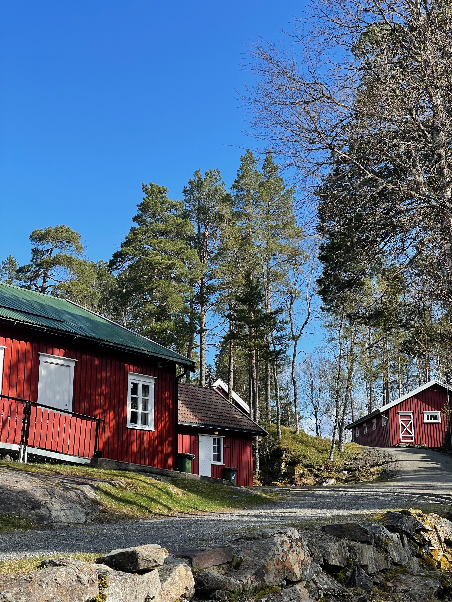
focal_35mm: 52
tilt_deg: +13.3
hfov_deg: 28.0
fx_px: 905
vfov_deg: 36.8
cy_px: 301
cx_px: 226
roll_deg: +0.5
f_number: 2
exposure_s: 1/749
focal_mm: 6
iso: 25
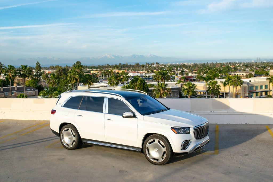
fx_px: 330
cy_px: 91
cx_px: 136
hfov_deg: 45.0
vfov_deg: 30.9
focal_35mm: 44
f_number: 7.1
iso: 400
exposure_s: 1/1600
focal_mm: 29
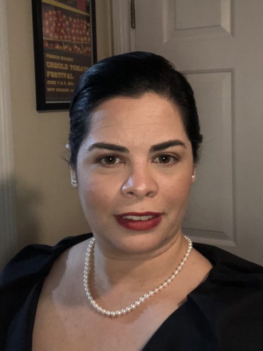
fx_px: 324
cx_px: 132
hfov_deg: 44.2
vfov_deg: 56.8
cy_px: 176
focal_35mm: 32
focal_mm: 2.87
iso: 400
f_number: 2.2
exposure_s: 1/16
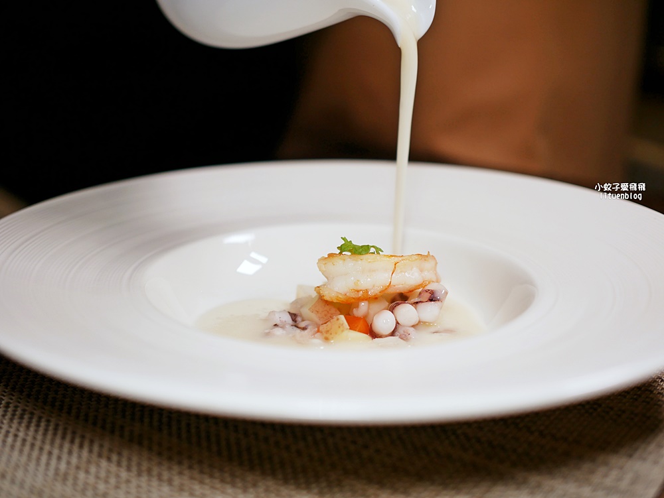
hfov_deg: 38.2
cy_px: 249
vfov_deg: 29.1
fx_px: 960
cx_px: 332
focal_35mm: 50
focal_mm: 25
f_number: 1.8
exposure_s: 1/320
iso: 200
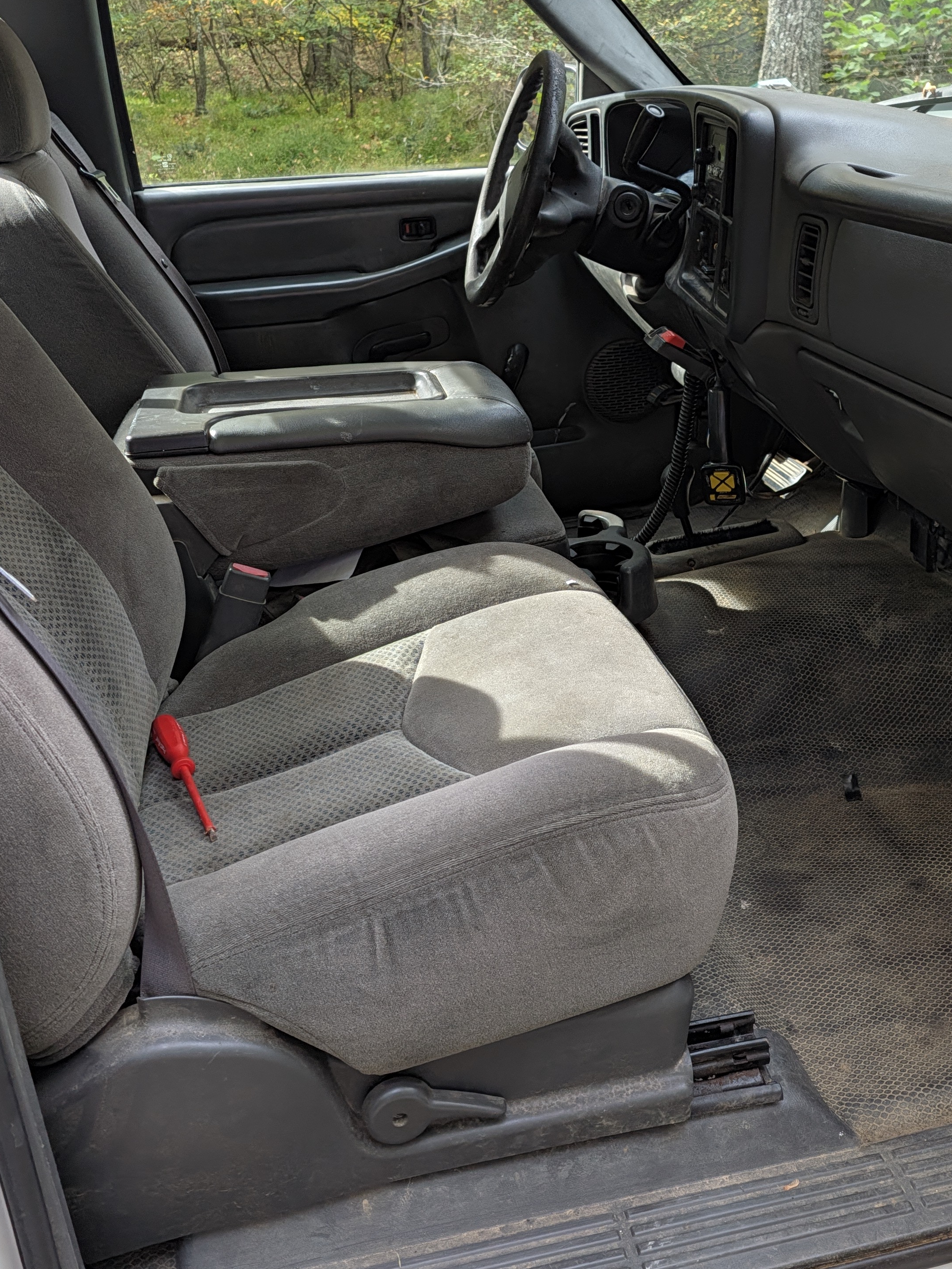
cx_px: 546
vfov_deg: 56.5
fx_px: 1173
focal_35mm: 32
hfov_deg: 44.0
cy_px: 532
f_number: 1.7
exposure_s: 1/58.9
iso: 22
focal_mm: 5.28
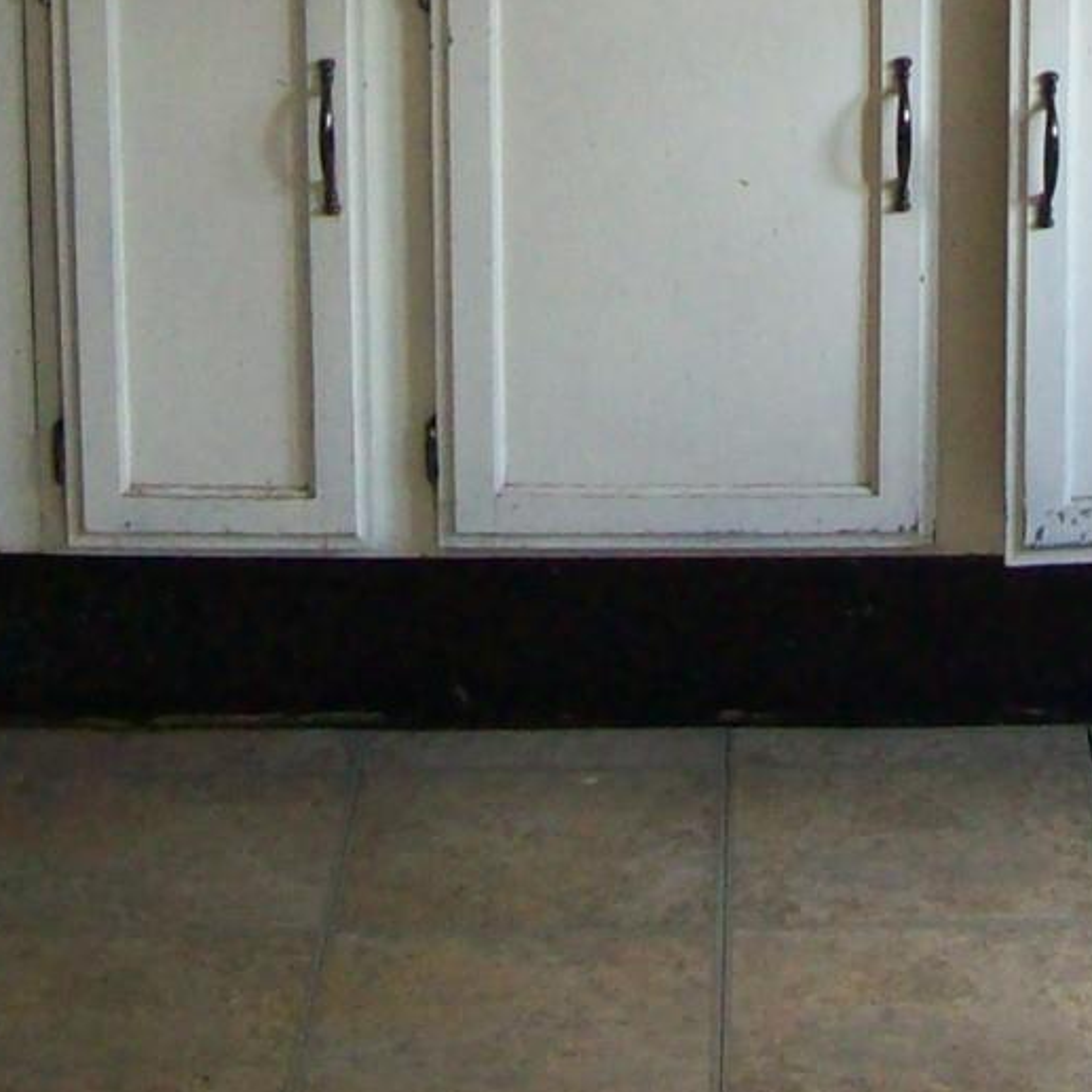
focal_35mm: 126
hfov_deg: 13.7
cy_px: -515
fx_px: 4497
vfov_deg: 13.1
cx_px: 953
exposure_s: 1/66.8
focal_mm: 6
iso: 200
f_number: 2.7
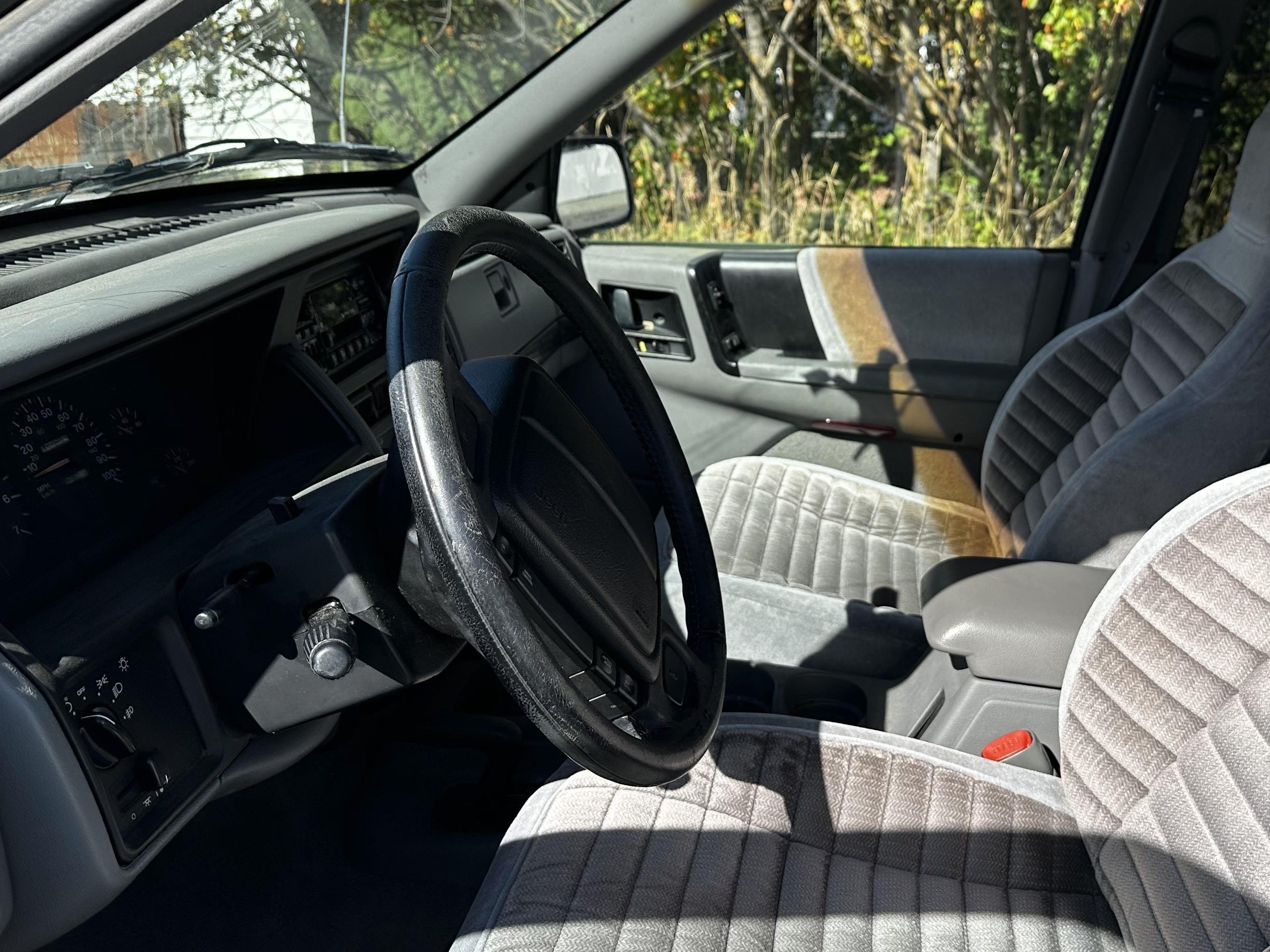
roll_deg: -1.5
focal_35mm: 35
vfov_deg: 40.7
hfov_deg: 51.4
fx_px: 1284
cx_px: 873
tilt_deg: -17.0
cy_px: 487
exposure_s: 1/2732
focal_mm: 6.86
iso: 80
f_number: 1.78
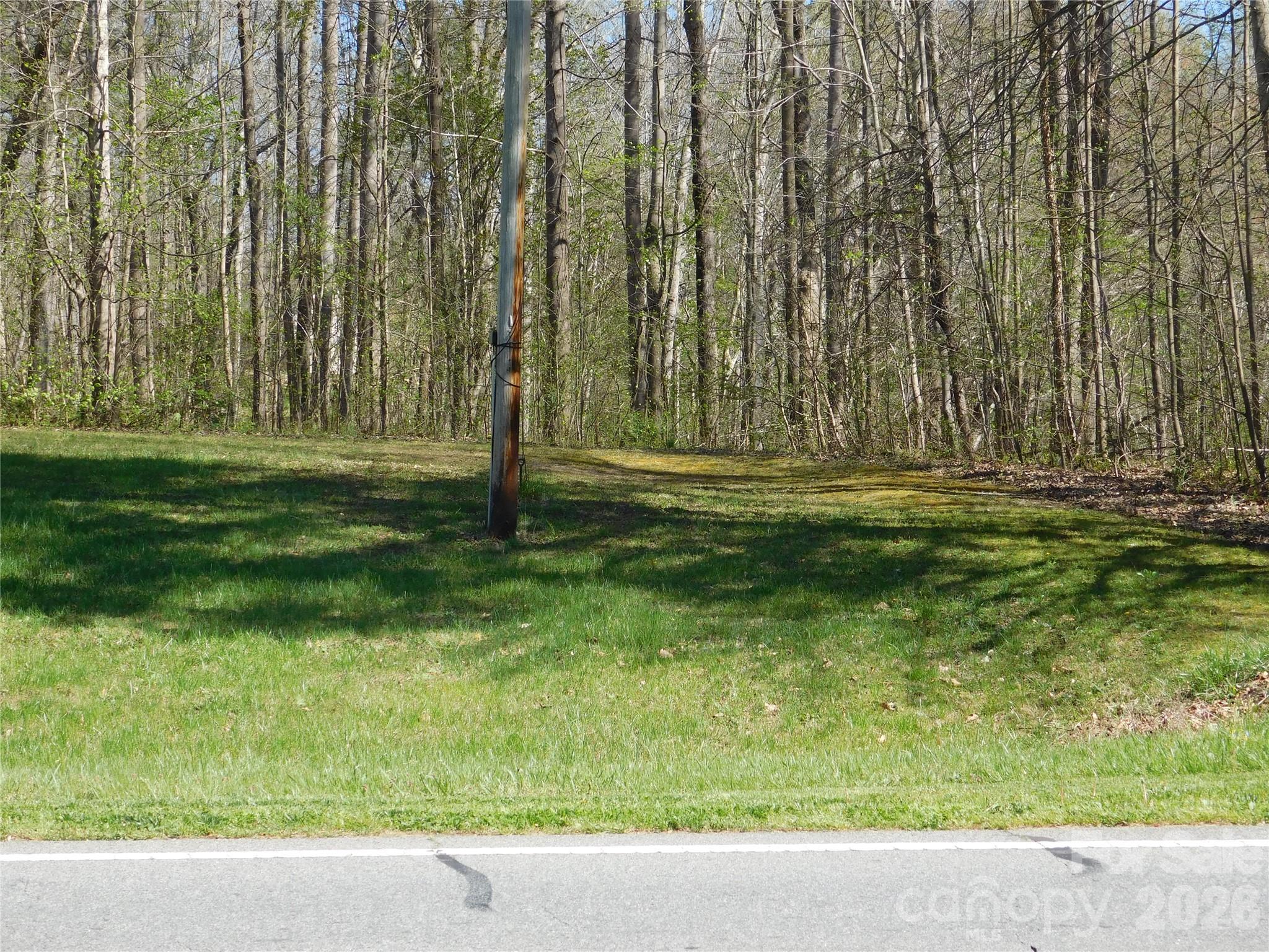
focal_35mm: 71
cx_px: 634
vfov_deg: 20.7
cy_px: 476
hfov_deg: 27.4
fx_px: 2603
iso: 125
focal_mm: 12.6
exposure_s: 1/400
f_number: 4.3
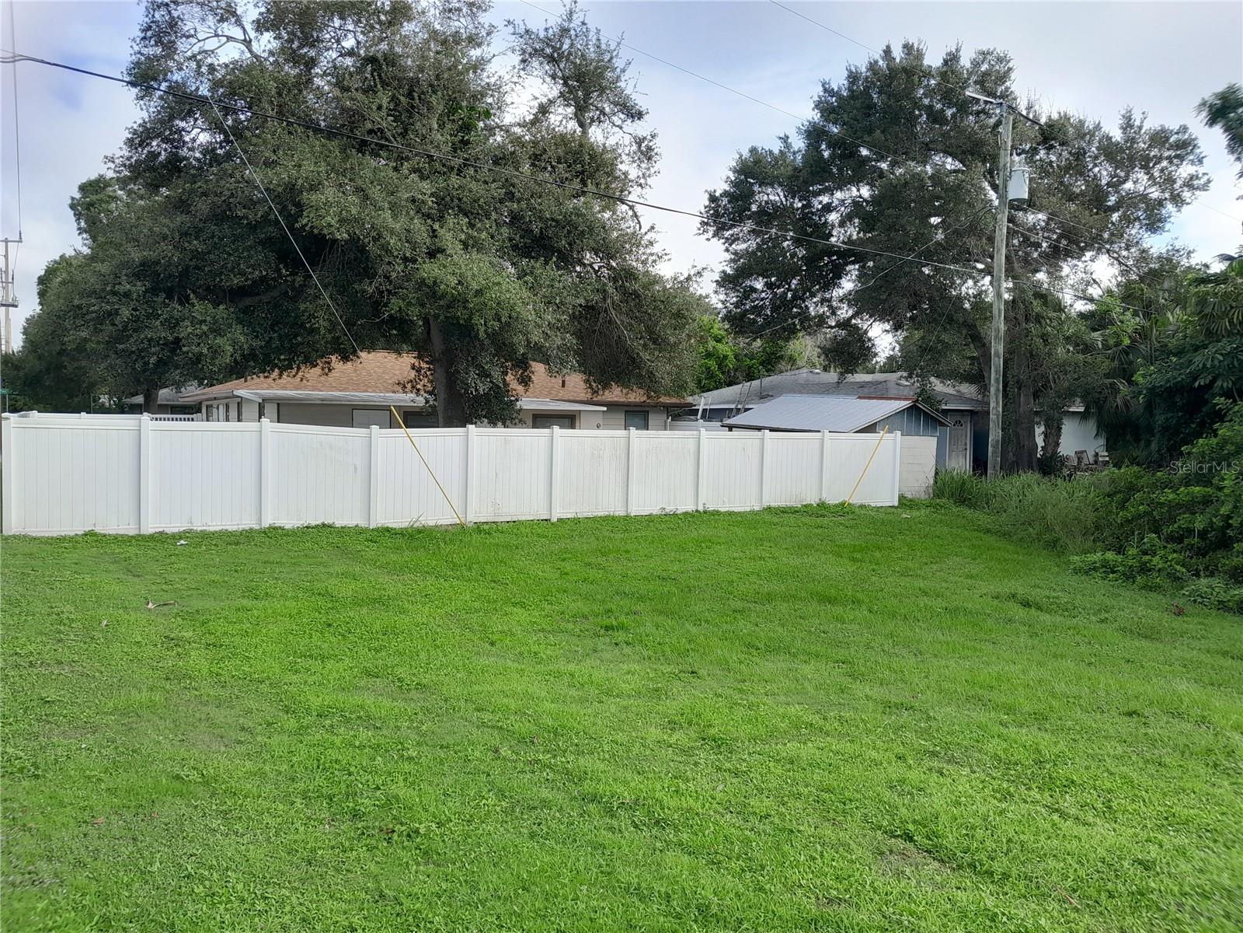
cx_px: 622
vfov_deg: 51.4
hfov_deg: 65.3
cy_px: 466
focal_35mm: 27
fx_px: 970
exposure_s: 1/280
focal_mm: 4
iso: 40
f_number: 1.8
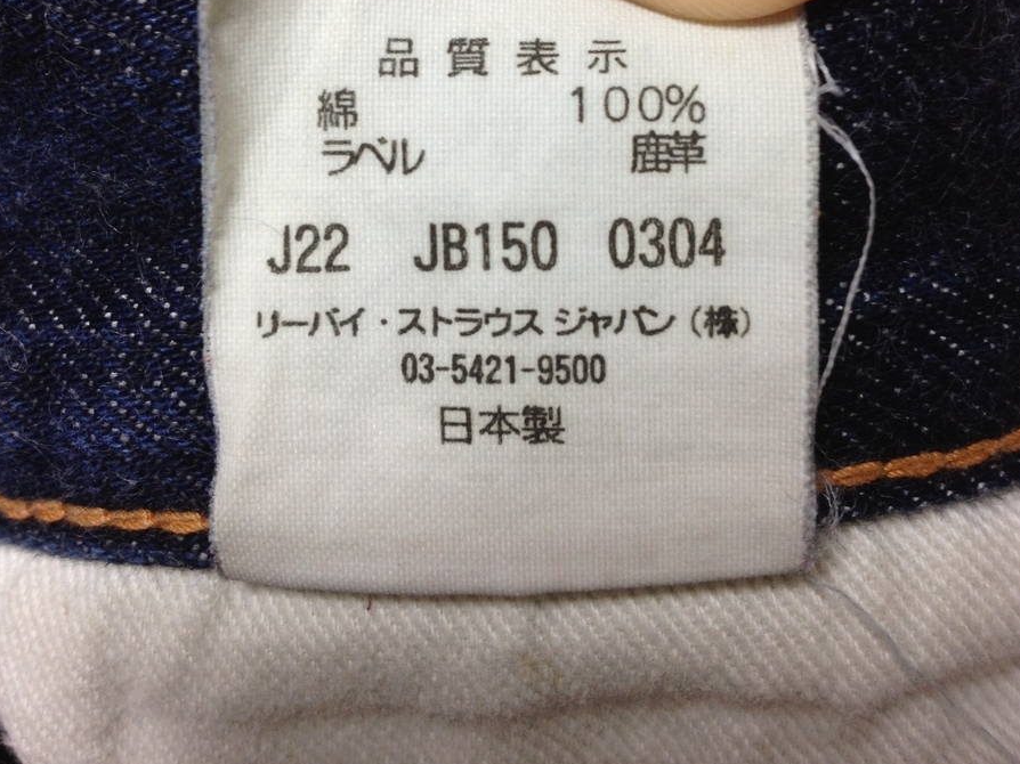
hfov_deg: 40.4
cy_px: 188
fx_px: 1385
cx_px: 510
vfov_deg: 30.3
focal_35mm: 47
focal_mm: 4.28
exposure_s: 1/20
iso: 80
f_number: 2.4
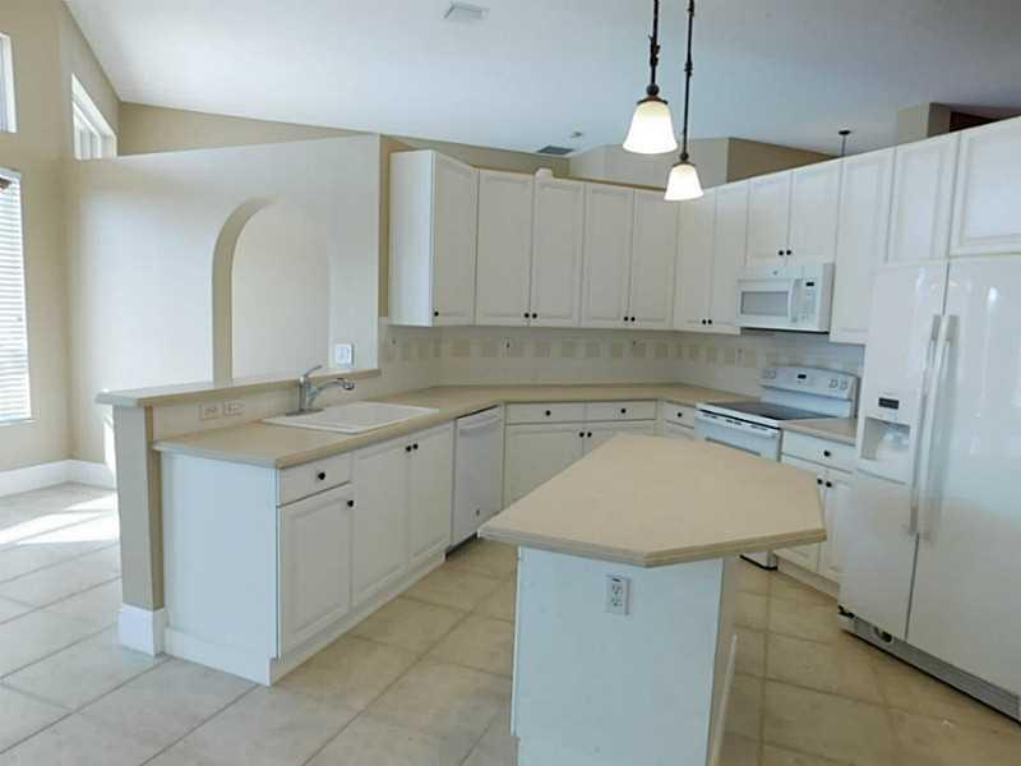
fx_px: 678
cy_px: 383
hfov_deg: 73.9
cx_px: 510
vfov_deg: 58.9
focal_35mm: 23
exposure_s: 1/50
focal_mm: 4
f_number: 3
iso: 125
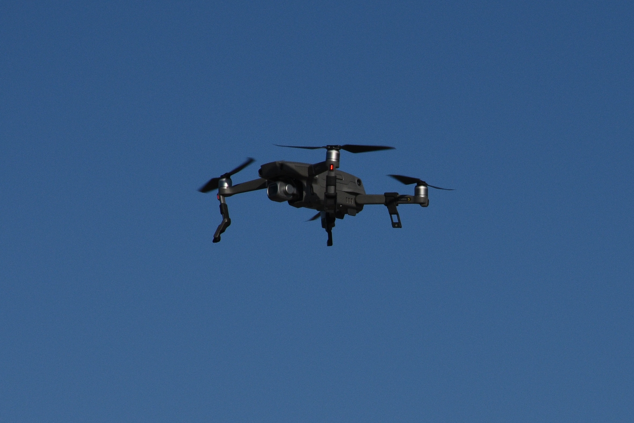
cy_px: 212
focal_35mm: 128
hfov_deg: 16.1
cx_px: 317
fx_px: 2245
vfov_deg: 10.8
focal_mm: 85
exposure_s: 1/6400
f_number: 7.1
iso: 400
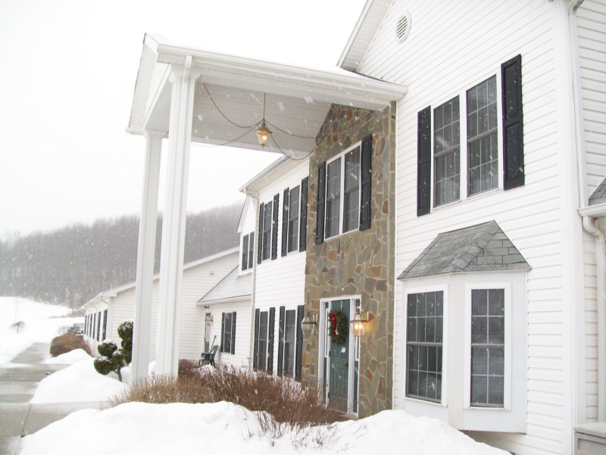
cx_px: 303
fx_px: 630
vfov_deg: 39.7
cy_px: 228
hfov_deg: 51.4
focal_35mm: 36
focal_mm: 6
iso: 64
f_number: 2.7
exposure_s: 1/80
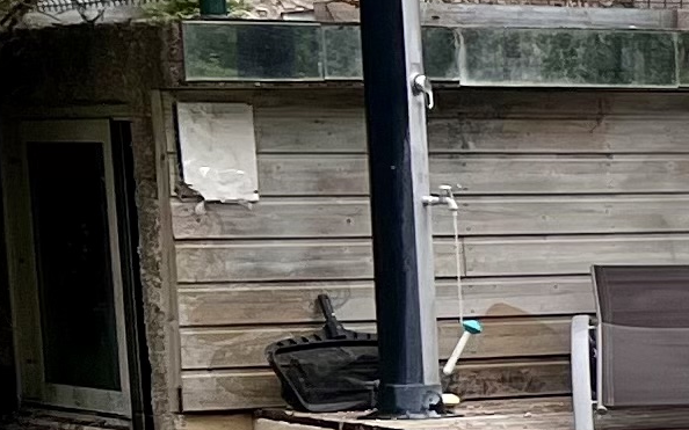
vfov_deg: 7.0
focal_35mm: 187
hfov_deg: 8.7
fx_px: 3511
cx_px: 2248
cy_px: 522
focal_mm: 5.7
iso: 50
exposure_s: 1/2800
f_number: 1.5
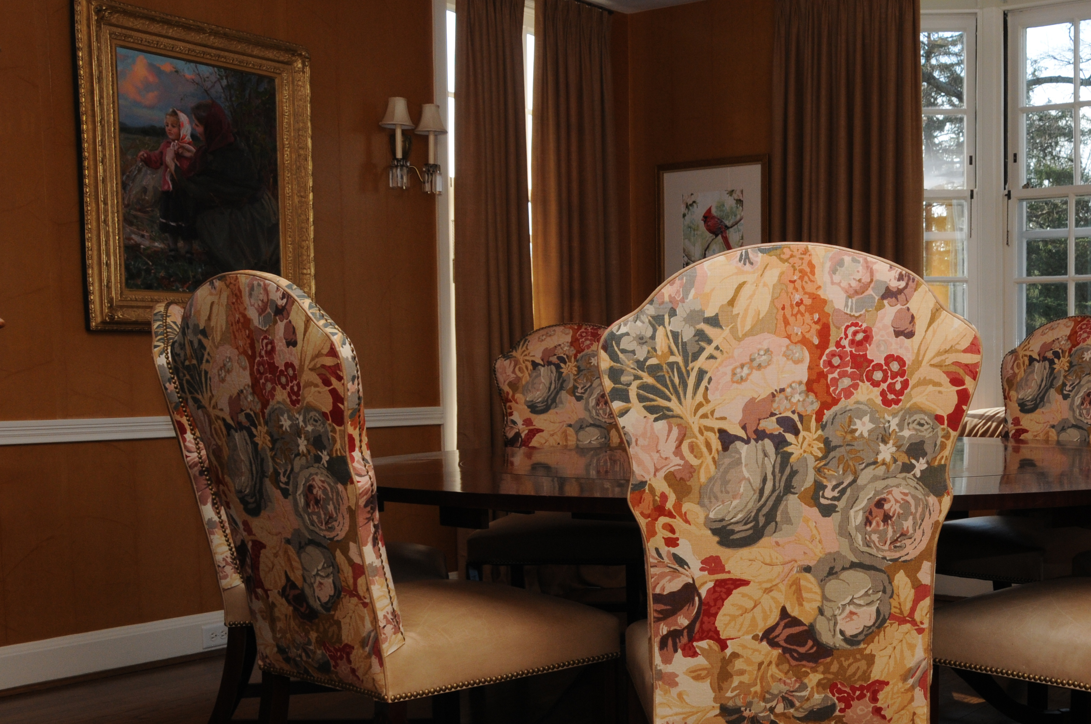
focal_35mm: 47
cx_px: 765
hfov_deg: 41.2
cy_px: 489
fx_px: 1423
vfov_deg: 28.4
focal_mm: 22
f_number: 11
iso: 400
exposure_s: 1/125
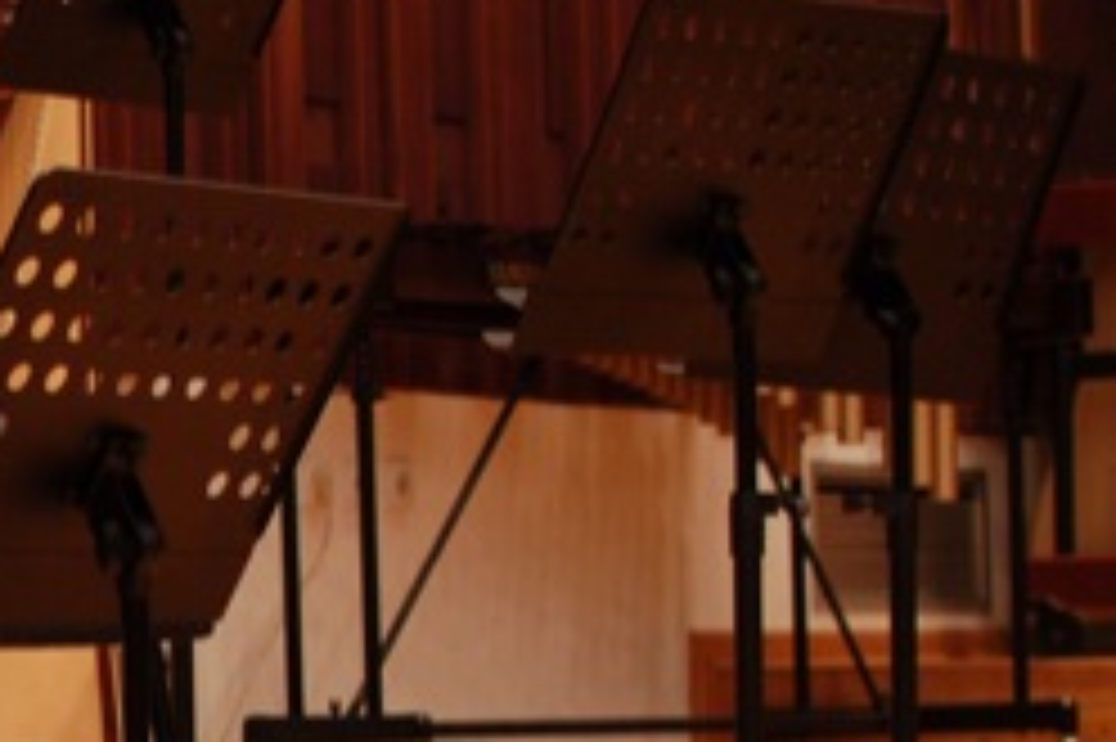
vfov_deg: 10.0
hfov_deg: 14.6
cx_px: -310
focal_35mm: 135
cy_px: 816
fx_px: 4191
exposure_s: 1/40
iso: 800
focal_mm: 35
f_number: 3.2
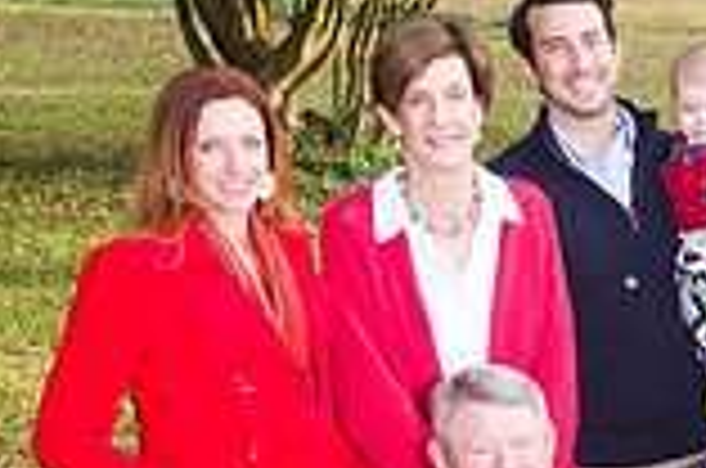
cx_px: 1057
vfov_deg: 8.3
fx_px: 3190
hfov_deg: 12.1
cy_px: 639
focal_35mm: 163
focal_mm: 44
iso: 800
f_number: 8
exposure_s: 1/200
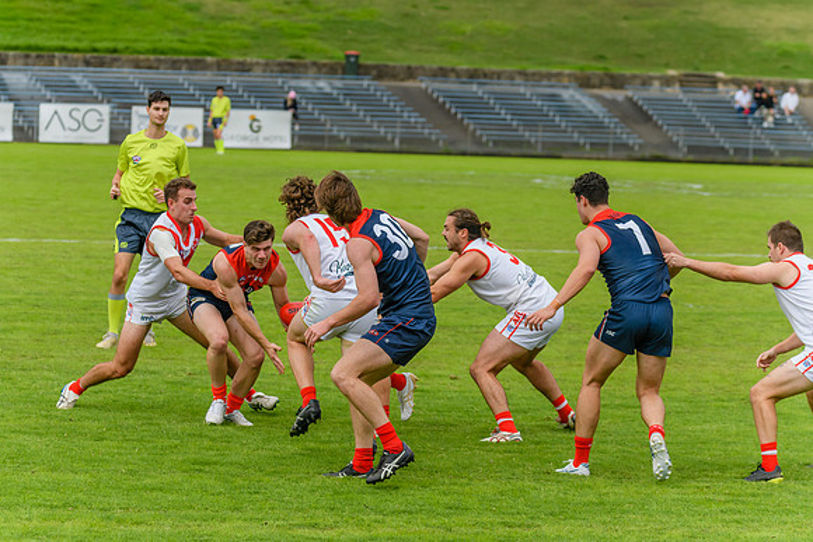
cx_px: 381
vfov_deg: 7.6
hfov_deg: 11.4
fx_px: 4077
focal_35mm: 180
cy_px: 254
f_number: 6.3
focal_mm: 170
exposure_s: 1/2500
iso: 800
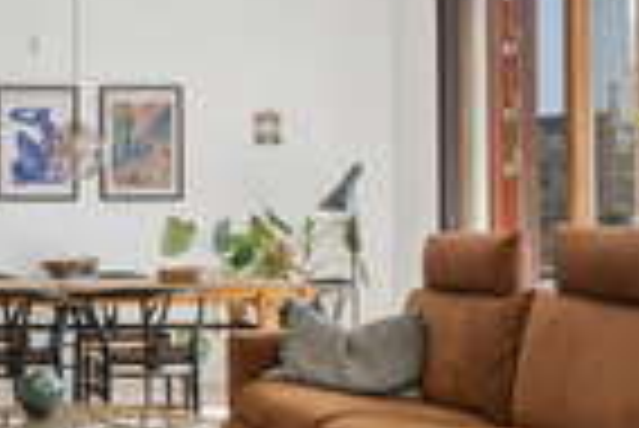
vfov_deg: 20.5
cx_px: -36
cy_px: 198
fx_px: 1181
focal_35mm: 66
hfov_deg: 28.0
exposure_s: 1/80
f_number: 10
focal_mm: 15
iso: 200
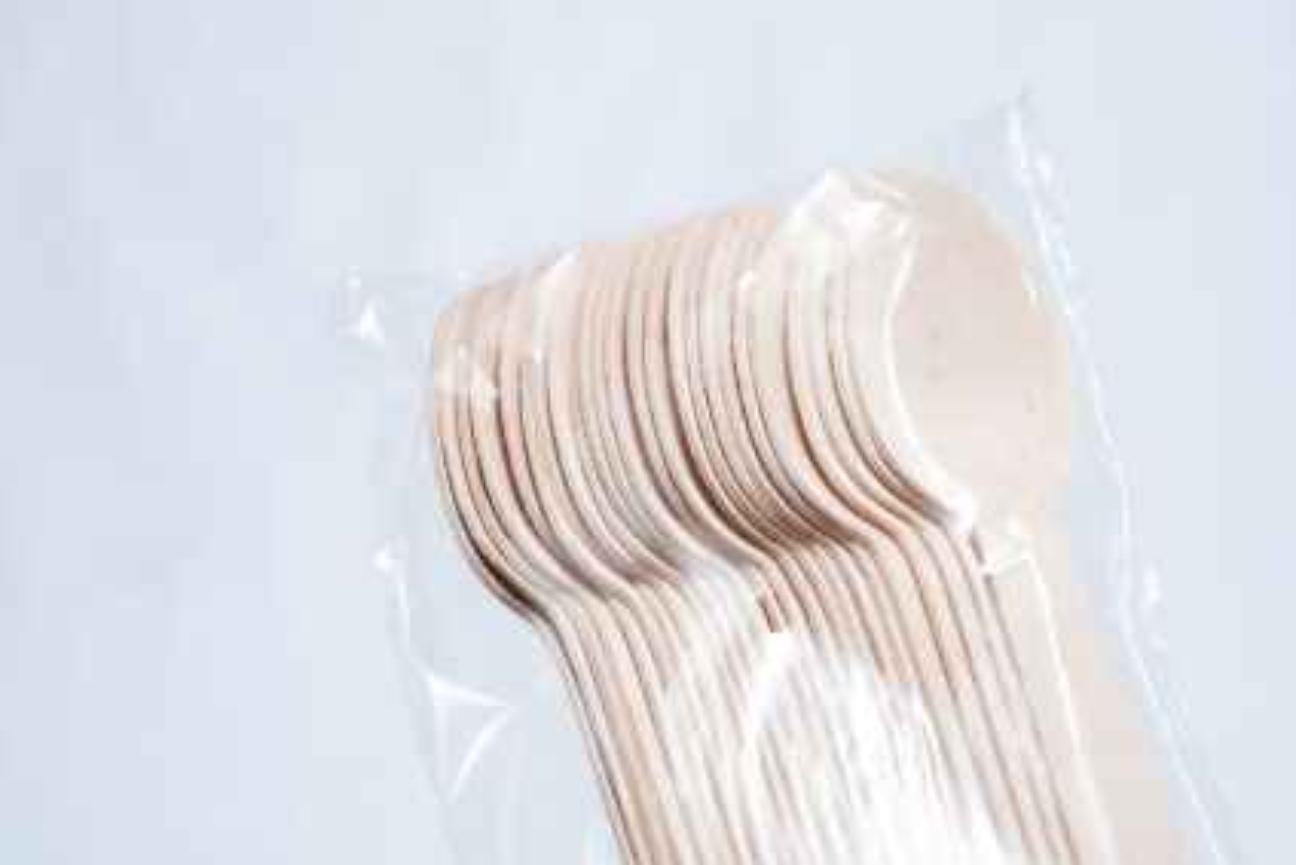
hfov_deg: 28.4
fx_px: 2557
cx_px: 651
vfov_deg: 19.2
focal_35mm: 71
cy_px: 436
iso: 3200
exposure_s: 1/200
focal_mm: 70
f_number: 11
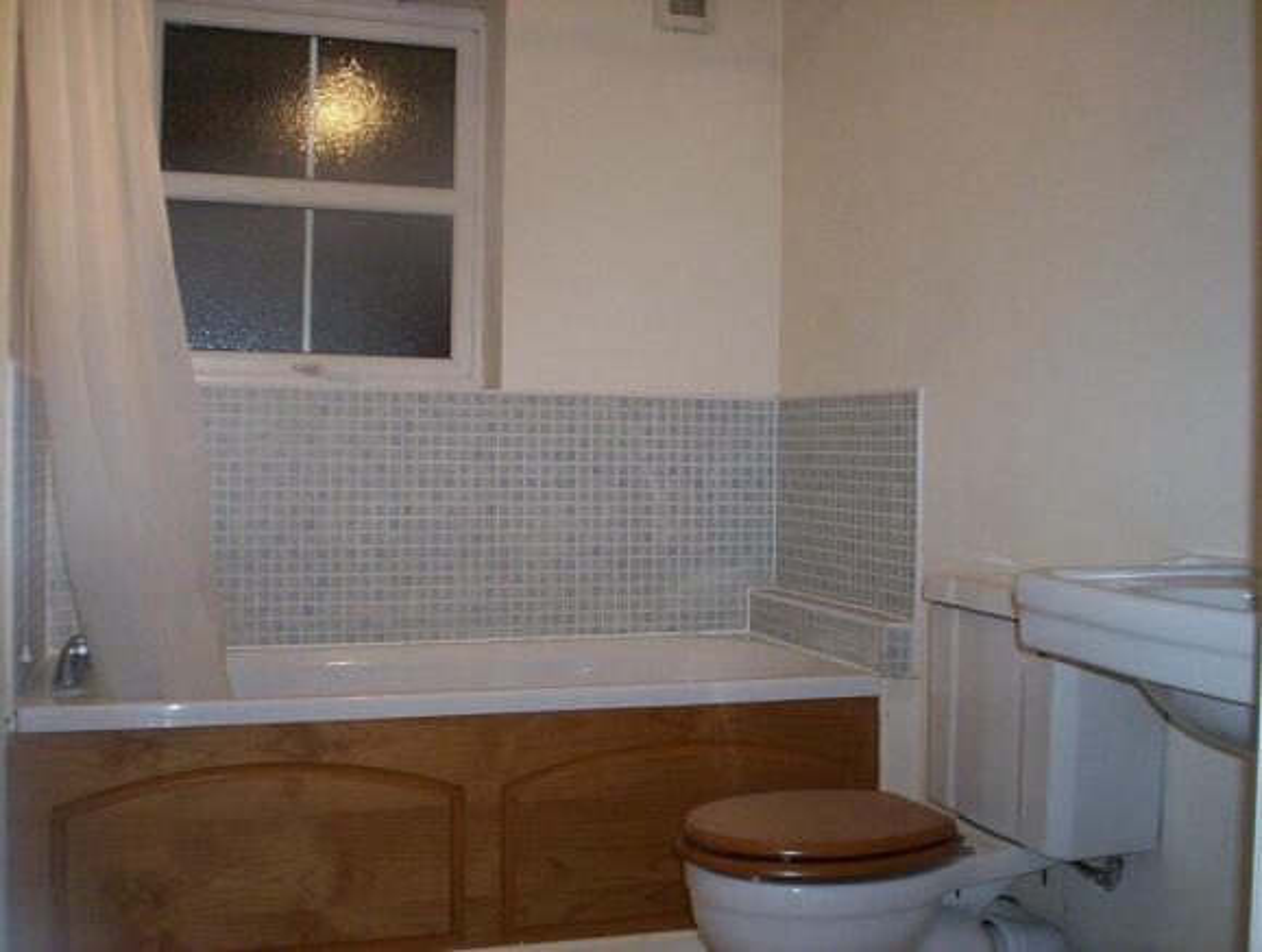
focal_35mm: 38
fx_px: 1389
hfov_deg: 48.9
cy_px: 476
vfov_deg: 37.9
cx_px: 631
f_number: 4.5
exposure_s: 1/60
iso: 140
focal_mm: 4.99
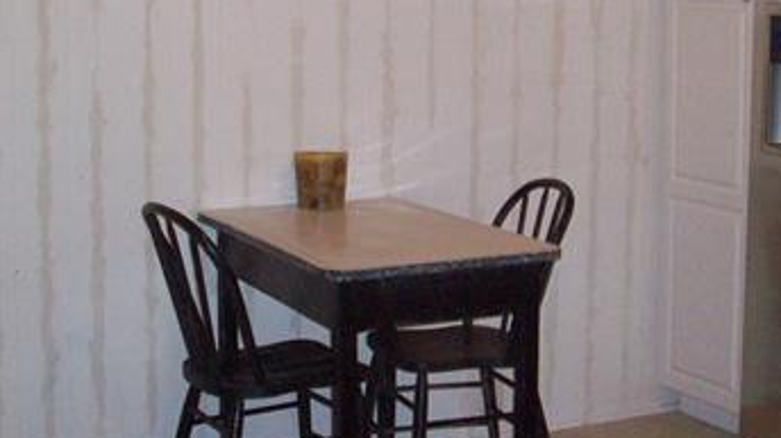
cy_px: 125
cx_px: 470
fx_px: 1552
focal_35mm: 75
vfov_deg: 16.0
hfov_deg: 28.2
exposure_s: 1/64
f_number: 2.8
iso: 200
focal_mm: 6.2
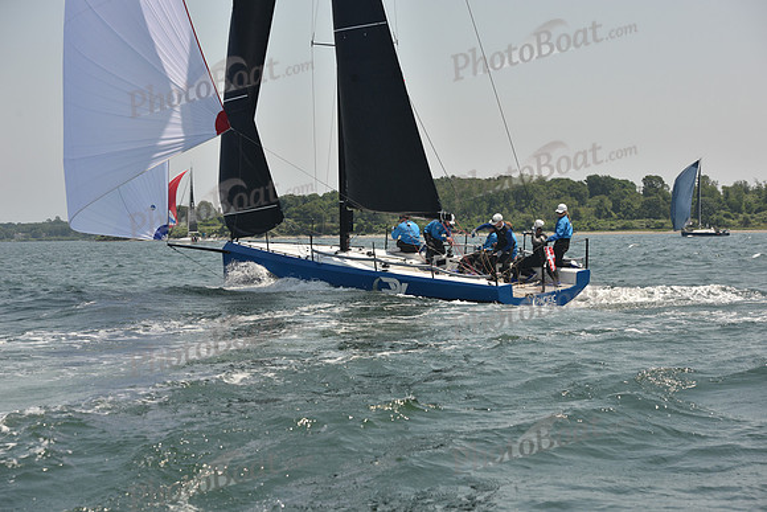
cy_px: 256
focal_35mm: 75
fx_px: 1598
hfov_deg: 27.0
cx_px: 384
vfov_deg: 18.2
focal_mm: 75
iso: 250
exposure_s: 1/640
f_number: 7.1
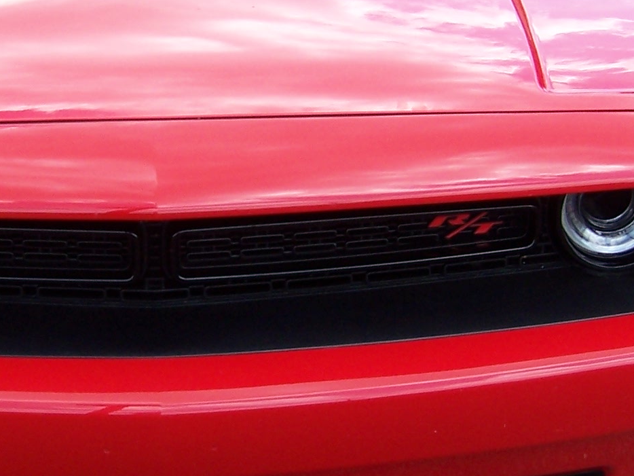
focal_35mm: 91
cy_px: 175
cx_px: 132
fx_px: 1667
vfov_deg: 16.2
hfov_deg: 21.3
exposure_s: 1/250
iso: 80
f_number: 3.4
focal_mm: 5.5
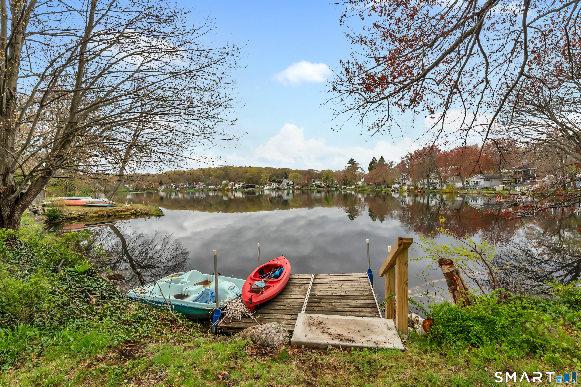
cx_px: 290
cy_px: 194
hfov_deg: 96.7
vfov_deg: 73.7
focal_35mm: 16
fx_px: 258
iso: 1600
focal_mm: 16
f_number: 7.1
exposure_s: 1/500
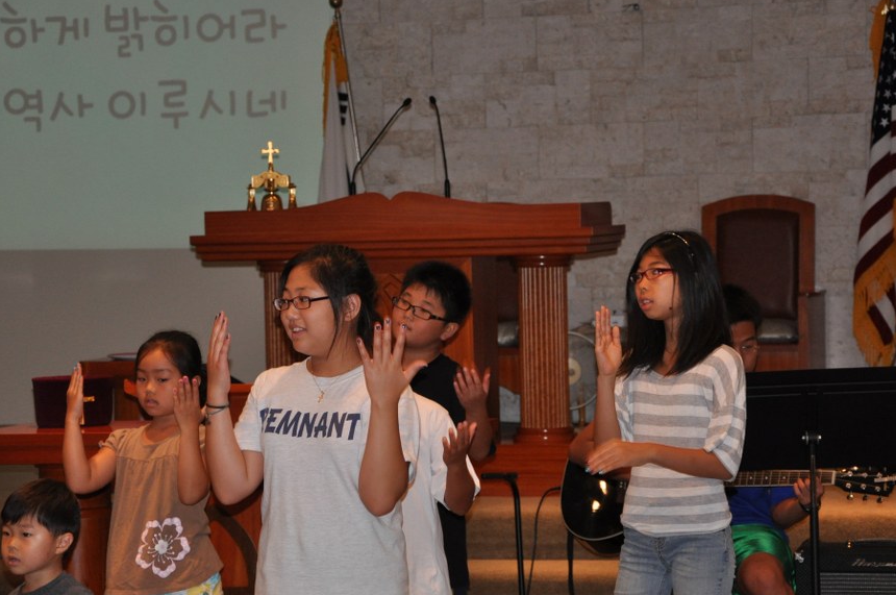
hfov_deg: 16.4
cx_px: 465
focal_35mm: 125
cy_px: 349
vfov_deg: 10.9
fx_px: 3107
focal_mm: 70
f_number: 5.3
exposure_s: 1/60
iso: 800
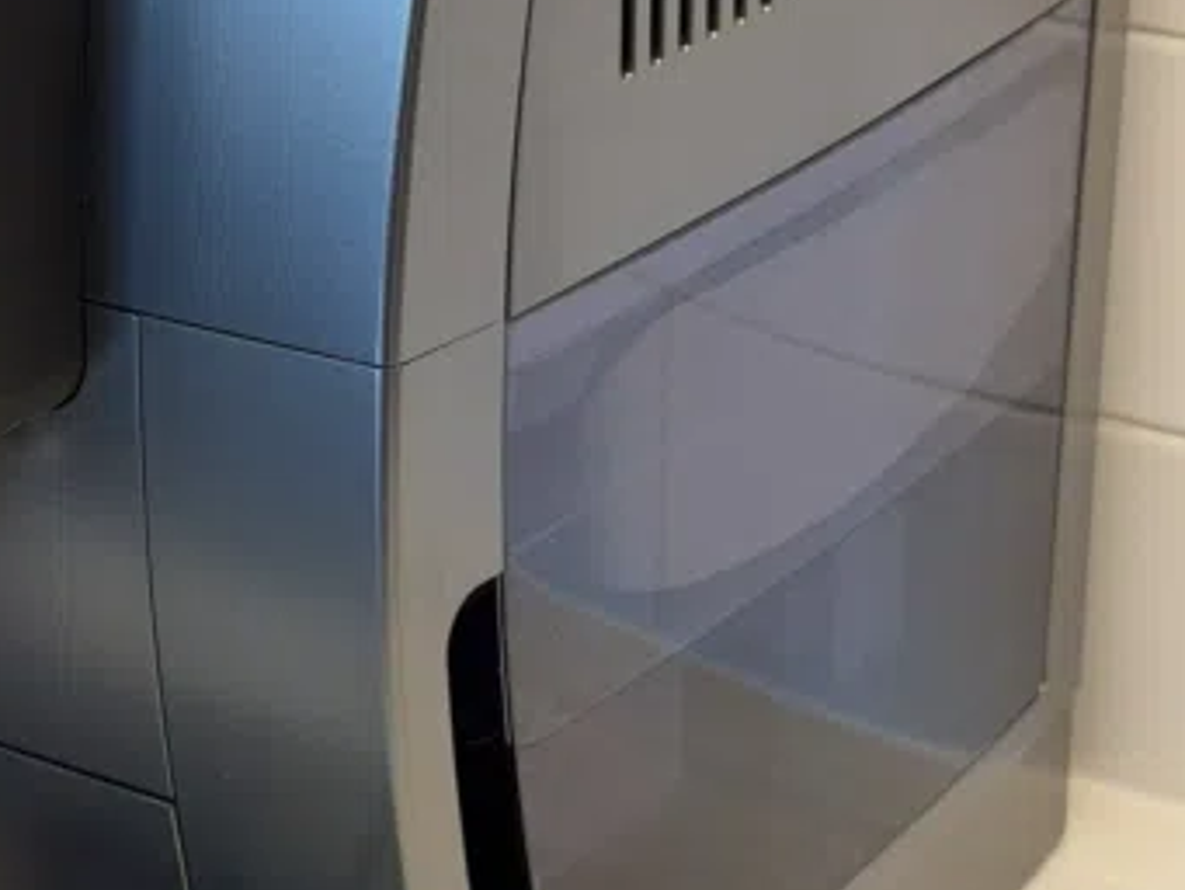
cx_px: 132
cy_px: 362
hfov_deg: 21.3
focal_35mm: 90
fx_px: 3082
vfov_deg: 16.4
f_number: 1.78
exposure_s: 1/100
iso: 100
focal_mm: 6.76
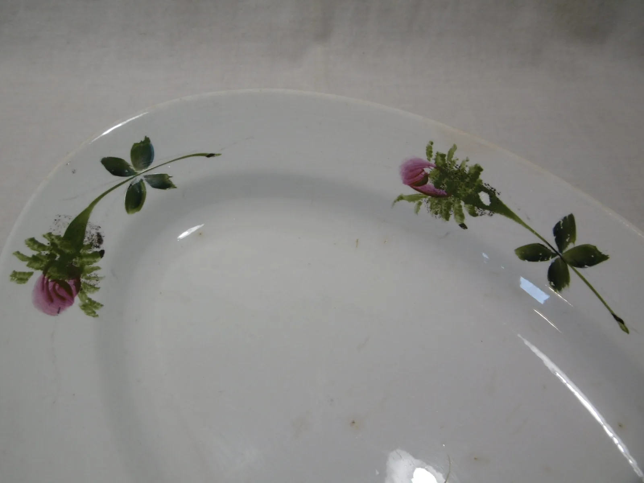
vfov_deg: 44.2
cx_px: 322
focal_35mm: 32
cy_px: 242
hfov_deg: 56.8
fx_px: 595
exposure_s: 1/40
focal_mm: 5.8
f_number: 3.5
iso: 100
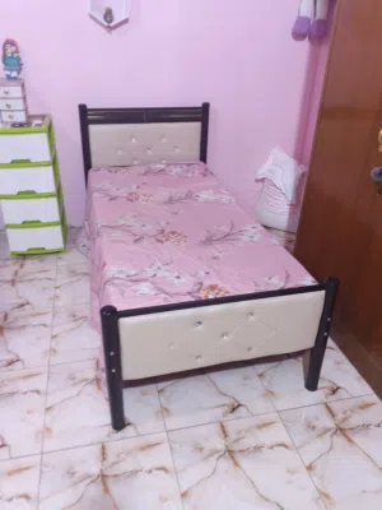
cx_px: 191
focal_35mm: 23
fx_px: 338
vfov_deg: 73.9
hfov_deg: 58.9
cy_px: 255
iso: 762
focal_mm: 4.11
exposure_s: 1/50
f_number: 1.6
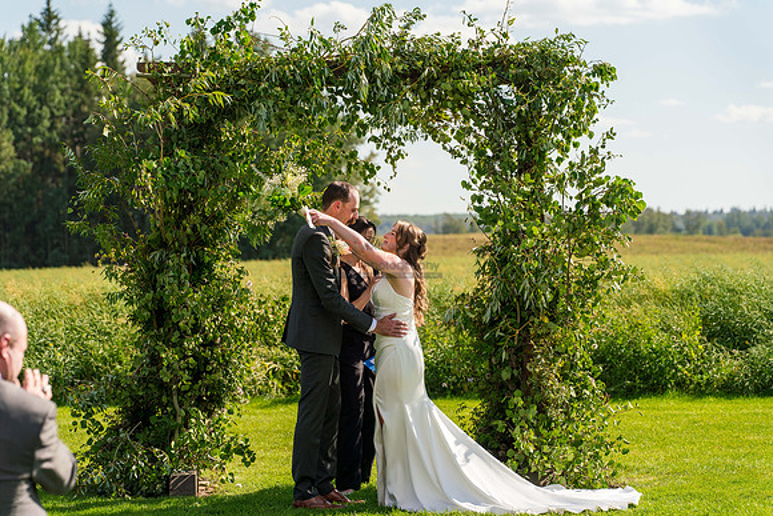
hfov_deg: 20.0
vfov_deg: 13.4
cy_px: 258
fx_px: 2191
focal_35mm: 102
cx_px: 386
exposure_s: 1/2500
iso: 400
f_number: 4.5
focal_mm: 102
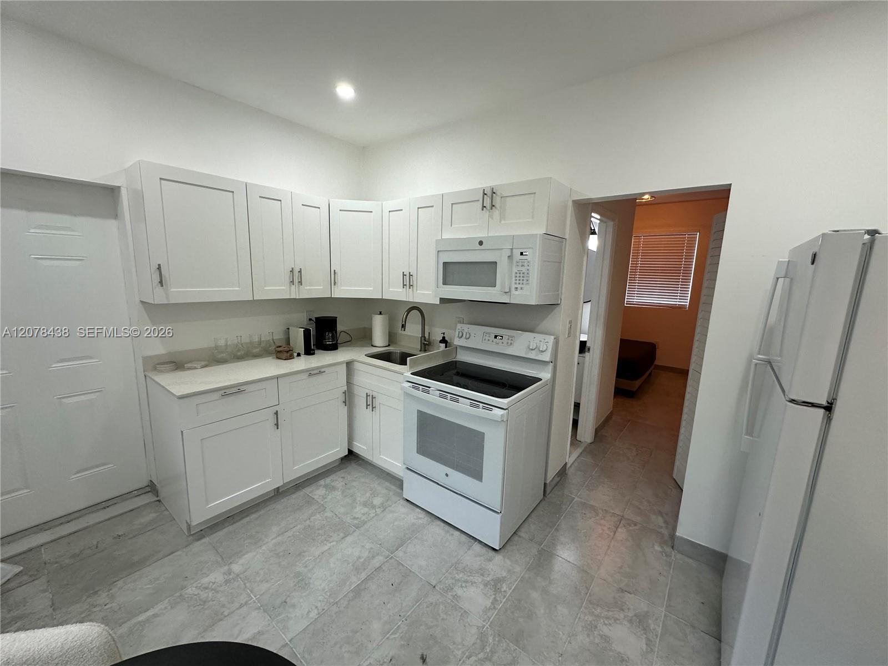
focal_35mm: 14
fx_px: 359
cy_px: 333
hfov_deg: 102.1
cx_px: 444
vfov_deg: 85.7
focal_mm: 2.22
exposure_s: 1/120
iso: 200
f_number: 2.2
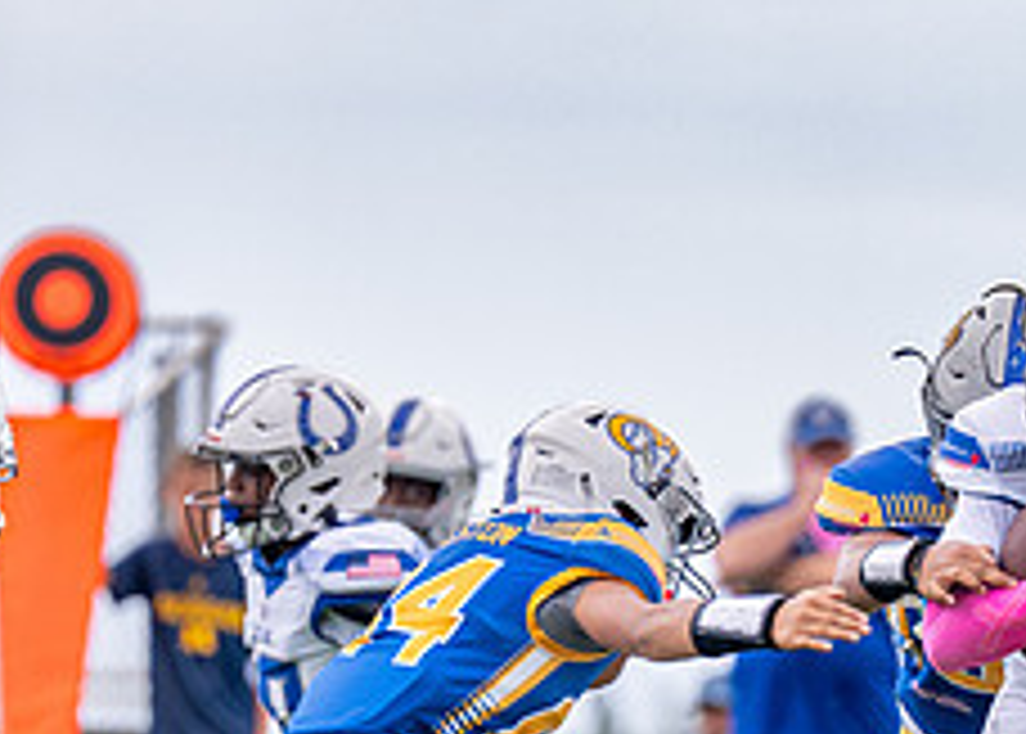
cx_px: 862
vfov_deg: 2.0
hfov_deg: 2.8
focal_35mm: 714
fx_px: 20812
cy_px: 729
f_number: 2.8
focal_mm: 200
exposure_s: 1/1600
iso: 400
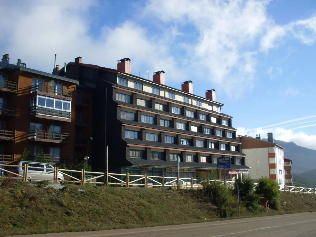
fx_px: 347
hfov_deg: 49.0
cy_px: 118
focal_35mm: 38
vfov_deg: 37.7
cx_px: 158
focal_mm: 6.3
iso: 80
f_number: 8.4
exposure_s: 1/180
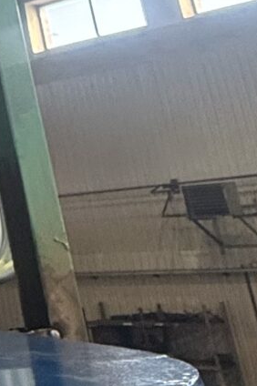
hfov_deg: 12.7
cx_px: -320
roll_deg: +2.6
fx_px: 944
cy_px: -106
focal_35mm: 88
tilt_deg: +21.9
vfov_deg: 21.1
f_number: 2.2
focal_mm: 2.22
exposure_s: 1/100
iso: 160
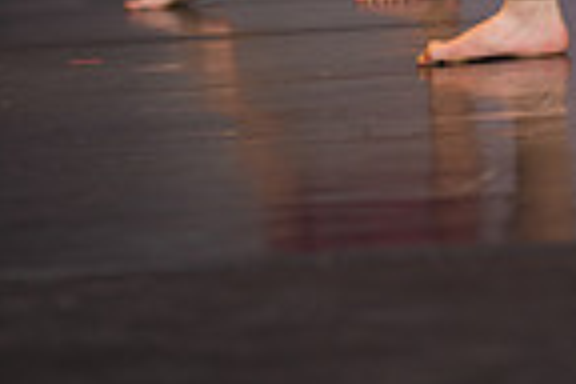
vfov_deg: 4.6
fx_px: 4752
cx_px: 596
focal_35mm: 297
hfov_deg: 6.9
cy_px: -396
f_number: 2.8
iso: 500
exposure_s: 1/500
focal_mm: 95
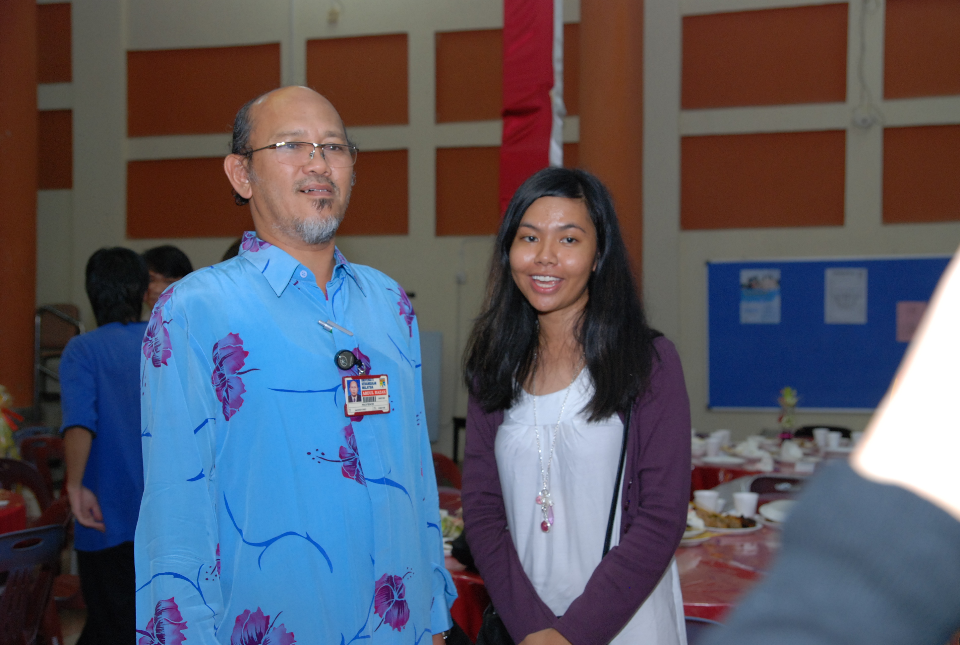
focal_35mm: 46
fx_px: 1243
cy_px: 322
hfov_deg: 42.2
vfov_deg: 29.1
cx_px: 480
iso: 500
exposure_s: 1/80
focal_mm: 31
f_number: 4.5
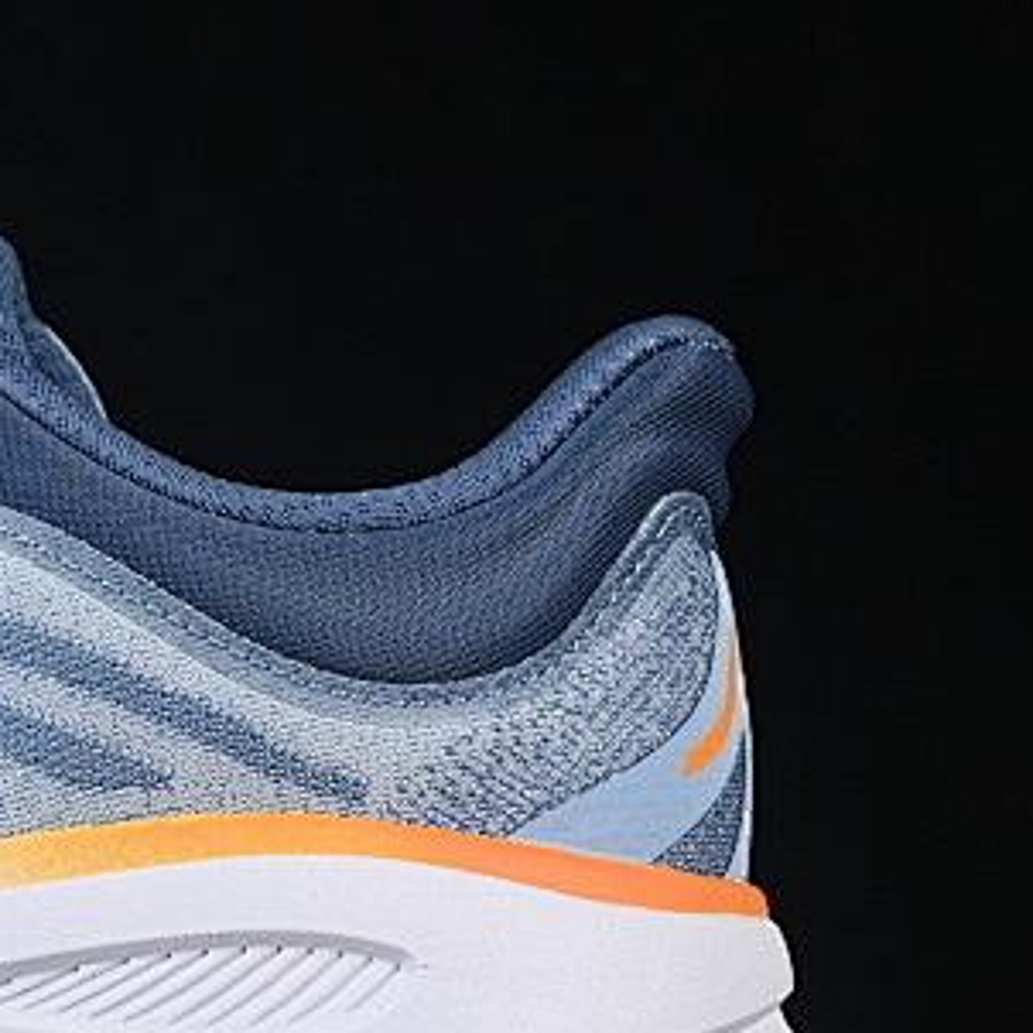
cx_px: -352
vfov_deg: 7.7
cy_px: 575
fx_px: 7698
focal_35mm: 228
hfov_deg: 7.6
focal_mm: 50
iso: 160
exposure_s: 1/80
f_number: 8
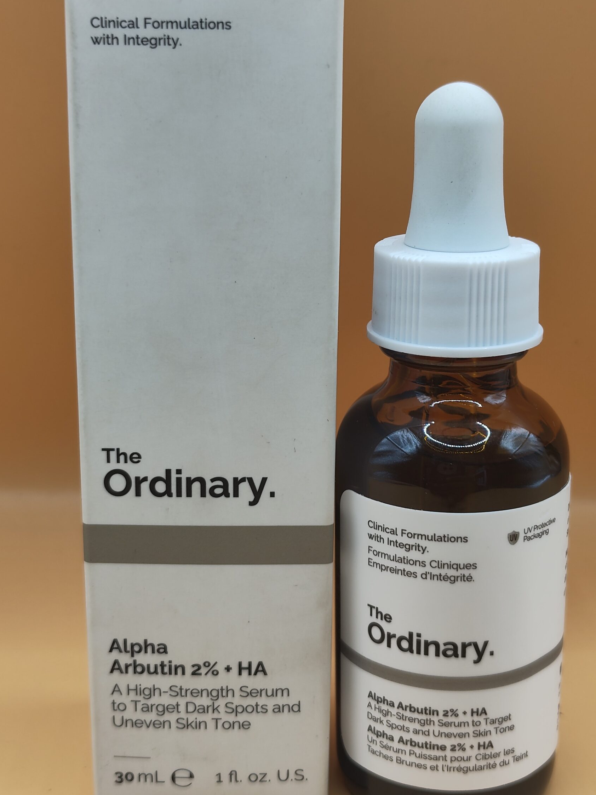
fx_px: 1309
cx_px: 311
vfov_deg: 33.8
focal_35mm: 57
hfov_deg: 25.7
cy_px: 376
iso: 133
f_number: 1.88
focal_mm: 5.56
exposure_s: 1/100
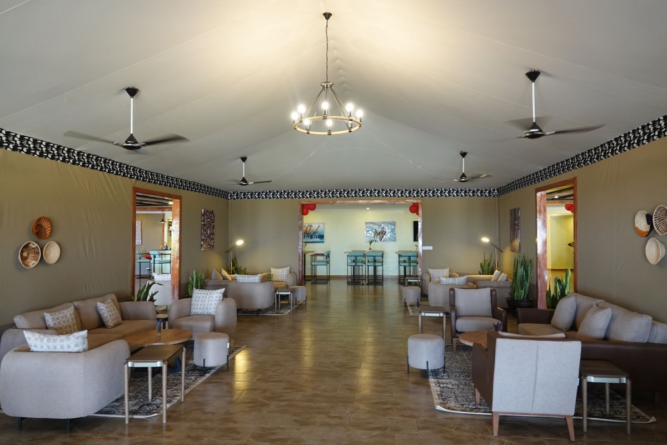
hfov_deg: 73.7
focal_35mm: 24
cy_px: 222
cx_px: 334
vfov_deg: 53.1
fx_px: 445
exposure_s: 1/30
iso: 320
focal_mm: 8.8
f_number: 2.4
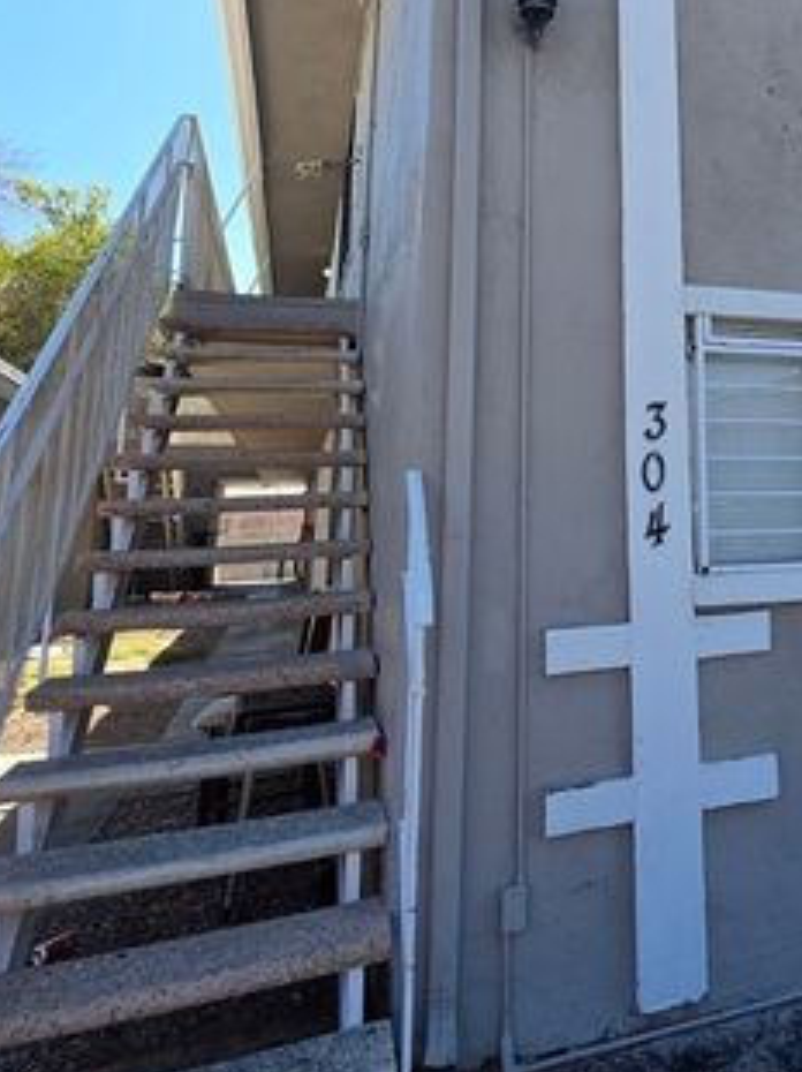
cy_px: 309
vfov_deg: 61.0
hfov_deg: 46.2
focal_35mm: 28
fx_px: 866
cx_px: 678
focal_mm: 2.2
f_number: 1.9
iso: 40
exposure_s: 1/952
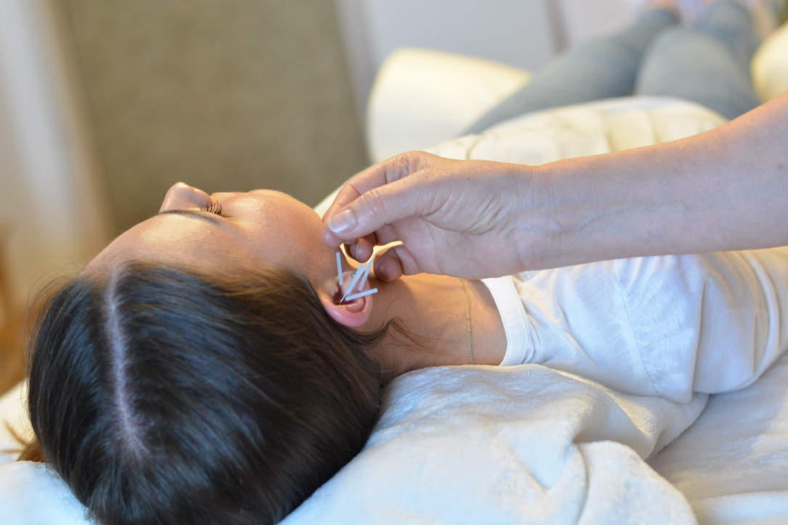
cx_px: 394
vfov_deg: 18.2
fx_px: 1642
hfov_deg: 27.0
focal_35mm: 75
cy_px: 262
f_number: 2.8
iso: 500
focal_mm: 50
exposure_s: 1/30
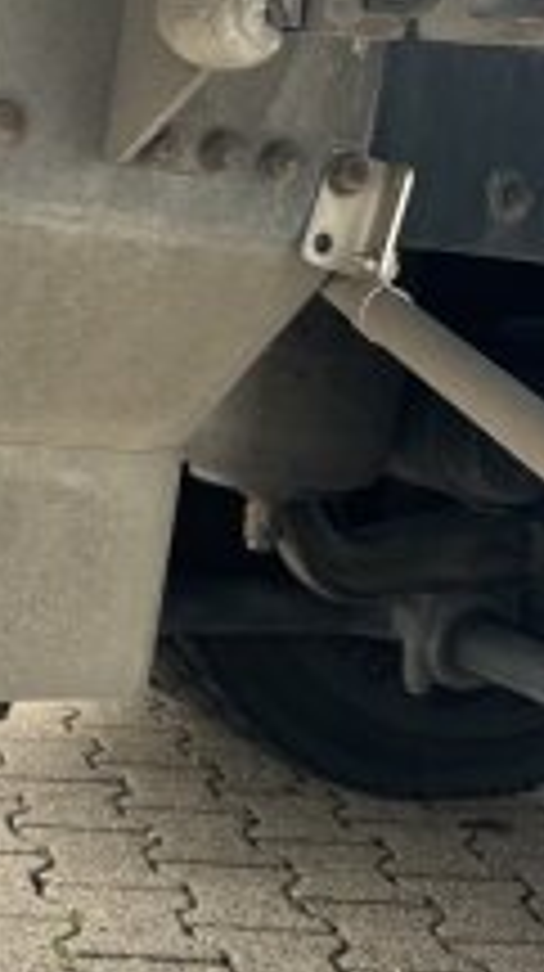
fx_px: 2161
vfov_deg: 24.8
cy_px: 162
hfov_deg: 14.3
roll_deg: -8.2
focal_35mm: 84
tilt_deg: -2.4
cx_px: 333
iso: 125
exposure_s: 1/115
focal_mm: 5.7
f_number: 1.5
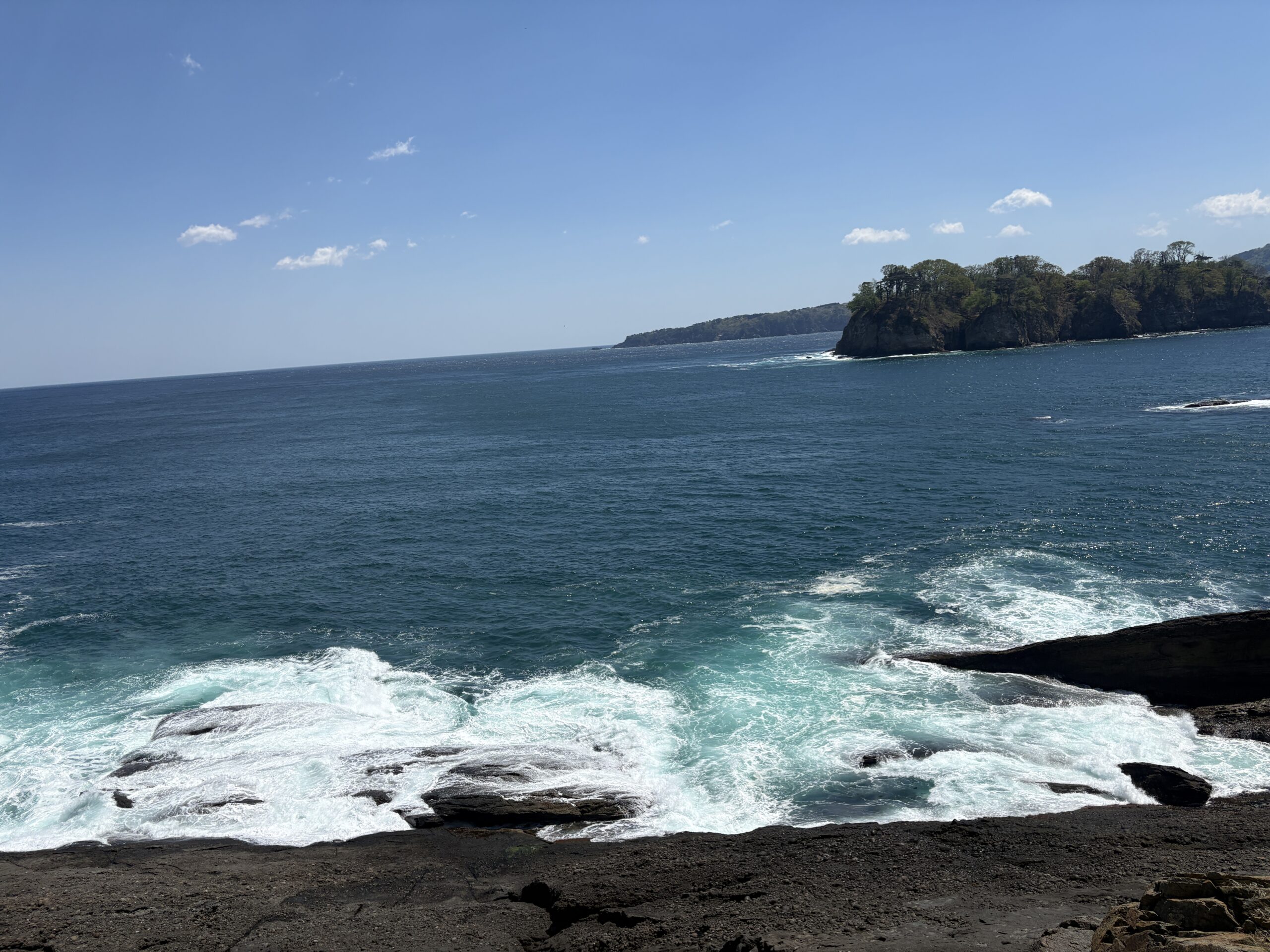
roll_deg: +5.2
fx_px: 954
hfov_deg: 67.3
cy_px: 476
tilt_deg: -7.8
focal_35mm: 26
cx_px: 635
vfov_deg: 53.1
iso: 50
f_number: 1.6
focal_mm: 5.96
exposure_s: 1/7813
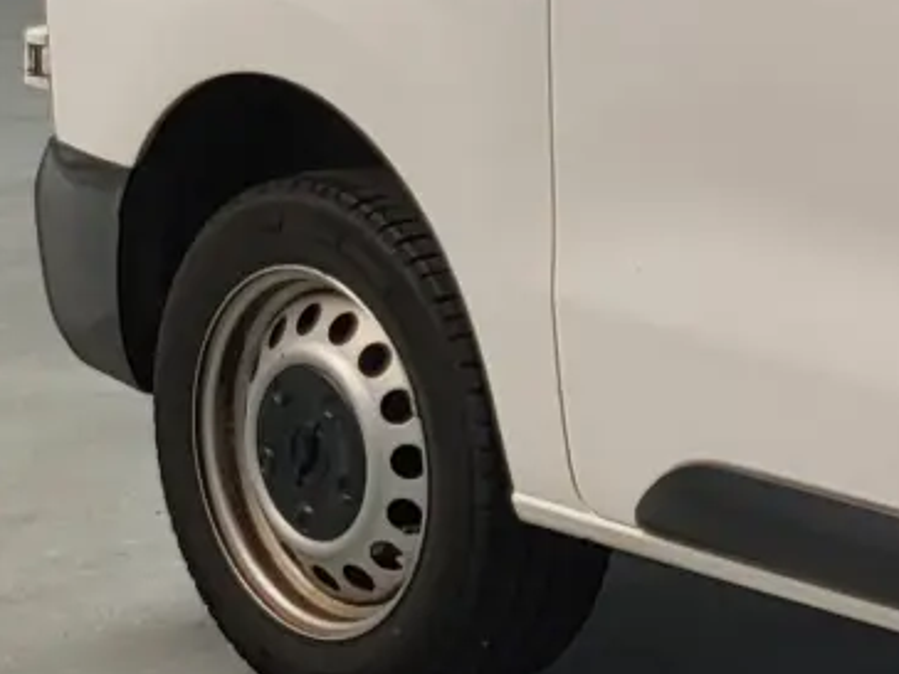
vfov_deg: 10.8
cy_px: 341
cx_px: 1963
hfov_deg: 12.2
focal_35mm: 137
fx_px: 3558
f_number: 1.8
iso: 40
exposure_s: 1/100
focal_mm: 5.4
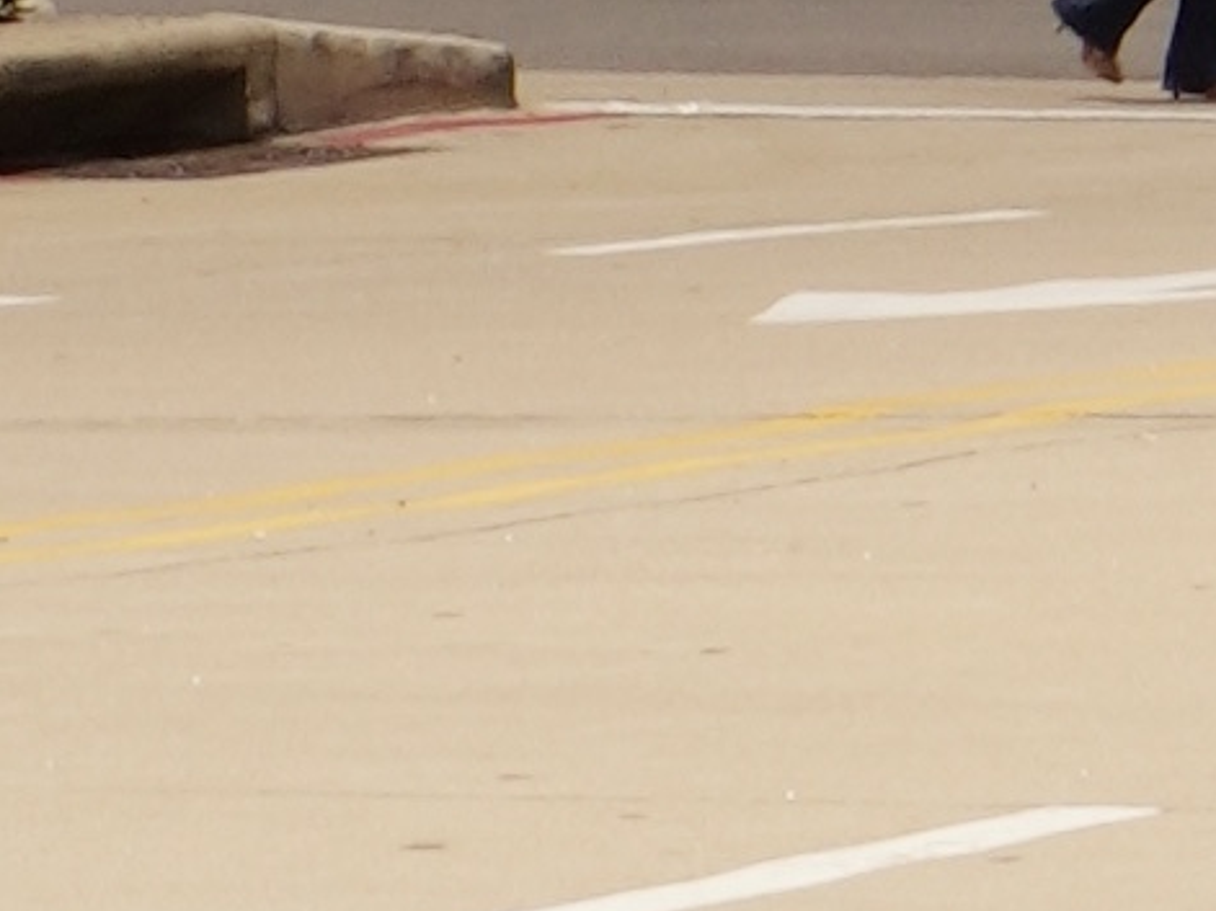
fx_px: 15069
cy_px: -1199
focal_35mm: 429
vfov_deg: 3.4
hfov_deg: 4.5
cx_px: 3550
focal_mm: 35
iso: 125
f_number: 10
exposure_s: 1/250
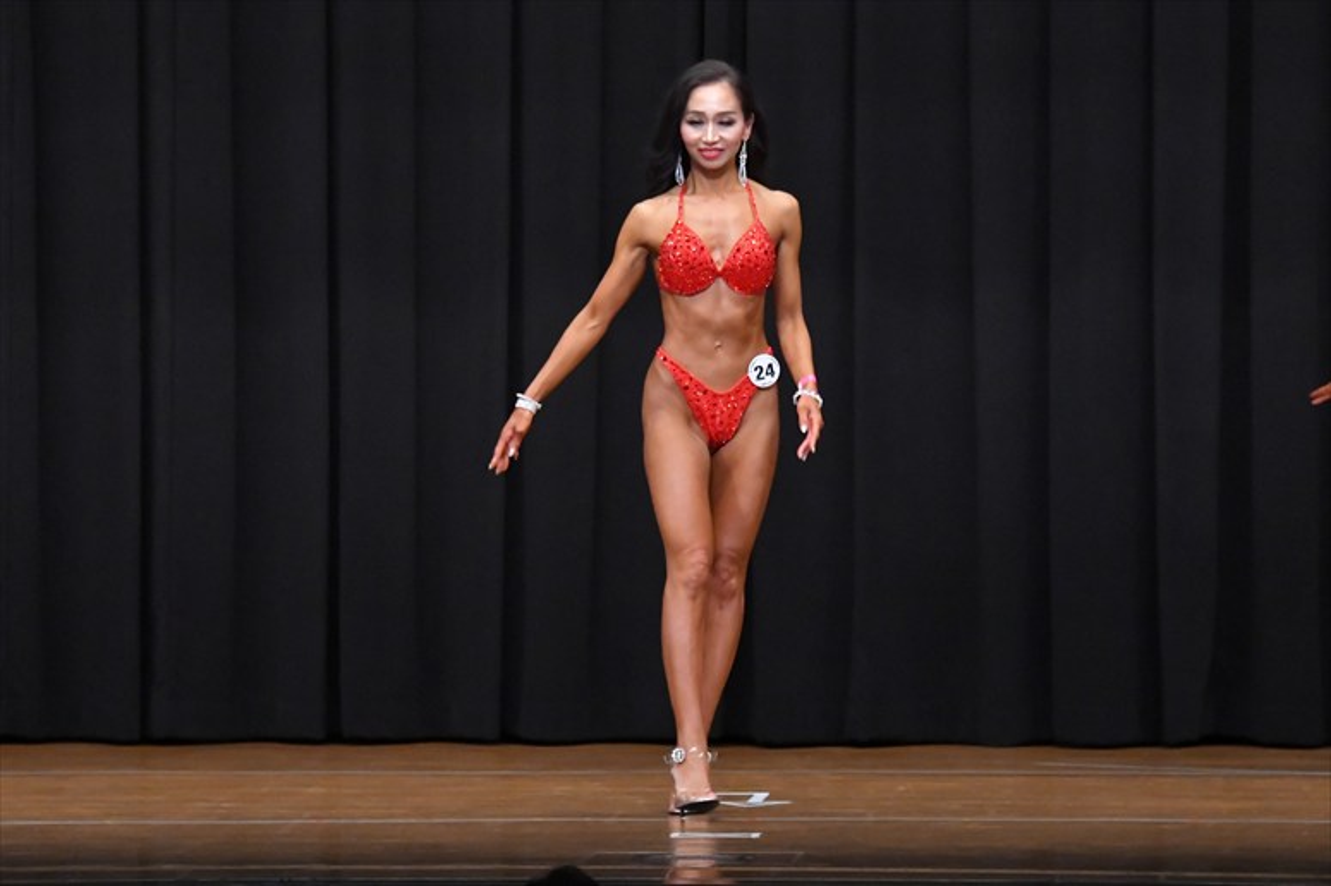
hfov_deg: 9.2
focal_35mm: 225
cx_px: 666
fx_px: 8315
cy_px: 443
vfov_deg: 6.1
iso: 8000
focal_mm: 150
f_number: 5.6
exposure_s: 1/400
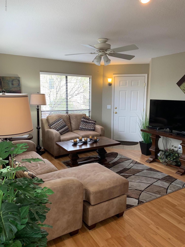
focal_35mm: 26
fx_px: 185
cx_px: 92
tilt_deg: -8.8
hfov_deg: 53.1
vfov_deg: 67.3
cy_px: 124
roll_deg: -0.7
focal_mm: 4.25
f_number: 1.8
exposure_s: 1/120
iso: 100
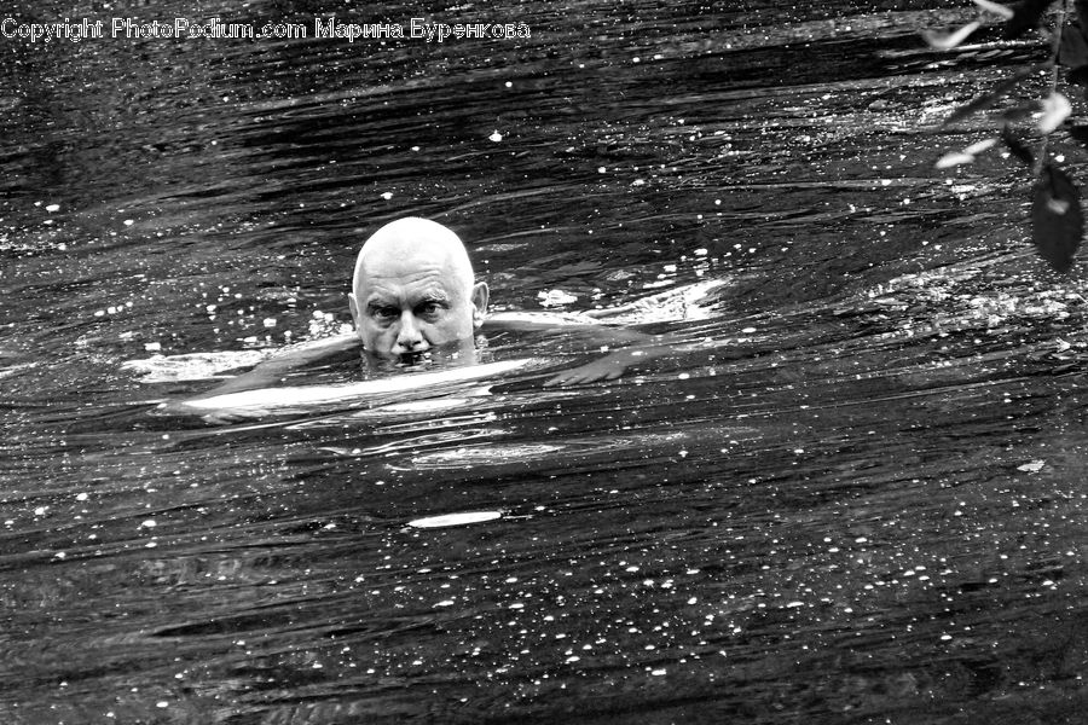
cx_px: 544
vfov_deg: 4.3
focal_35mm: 323
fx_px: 9761
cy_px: 362
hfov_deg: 6.4
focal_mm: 55.9
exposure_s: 1/100
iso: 100
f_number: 4.1
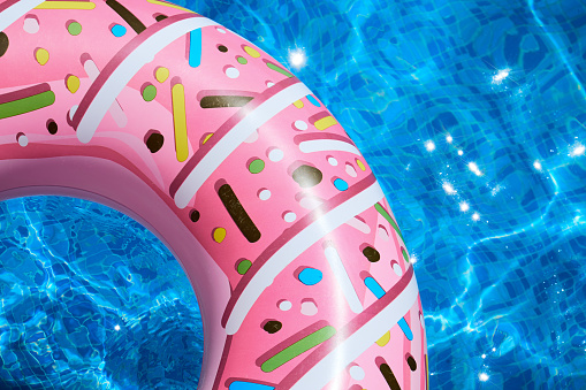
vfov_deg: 20.3
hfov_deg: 30.1
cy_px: 195
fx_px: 1090
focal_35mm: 67
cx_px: 293
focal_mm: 44.4
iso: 200
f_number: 8
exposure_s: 1/1250
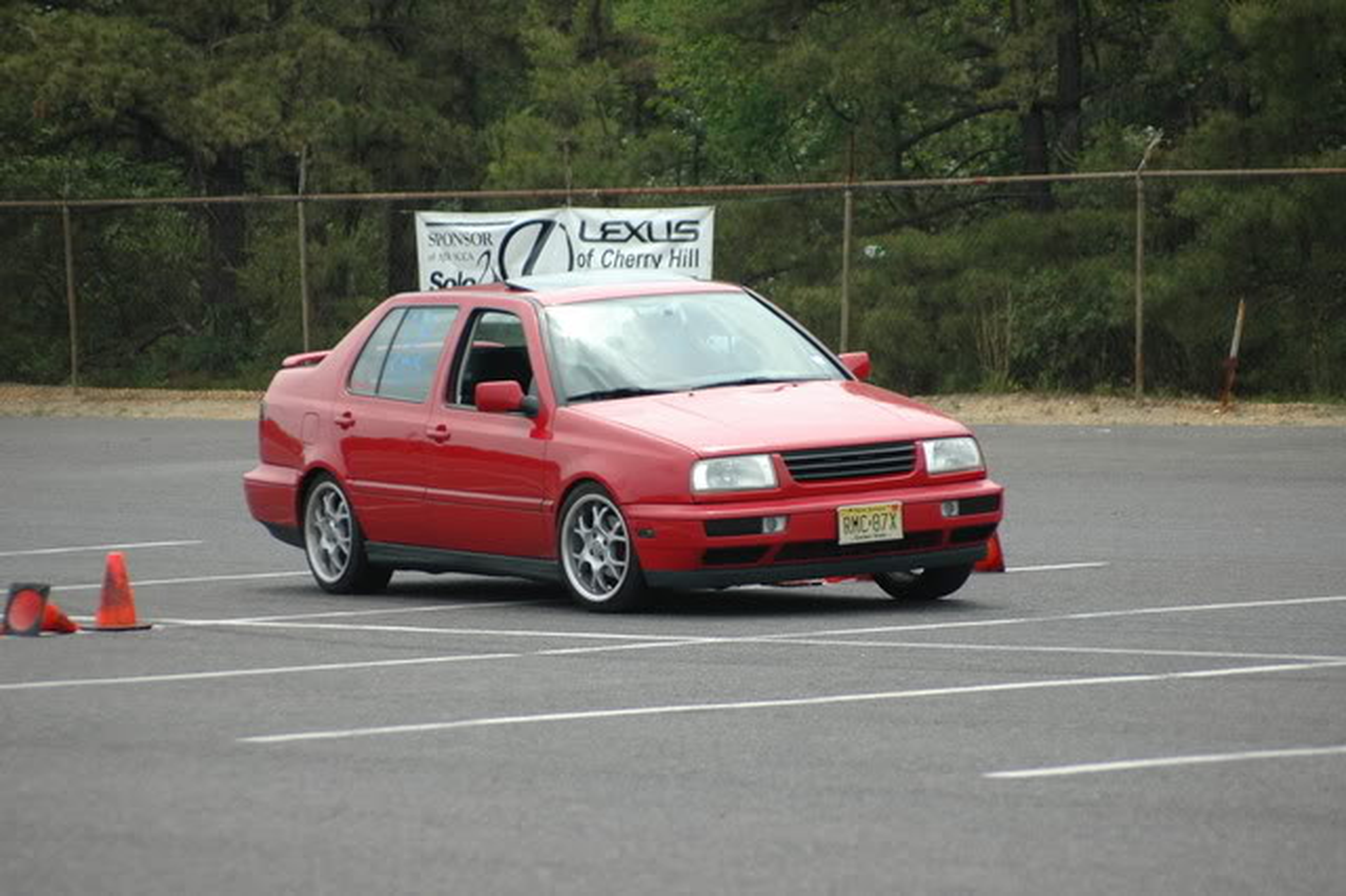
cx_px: 673
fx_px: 10650
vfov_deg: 4.8
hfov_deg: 7.2
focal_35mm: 285
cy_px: 448
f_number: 5.3
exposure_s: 1/800
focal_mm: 190
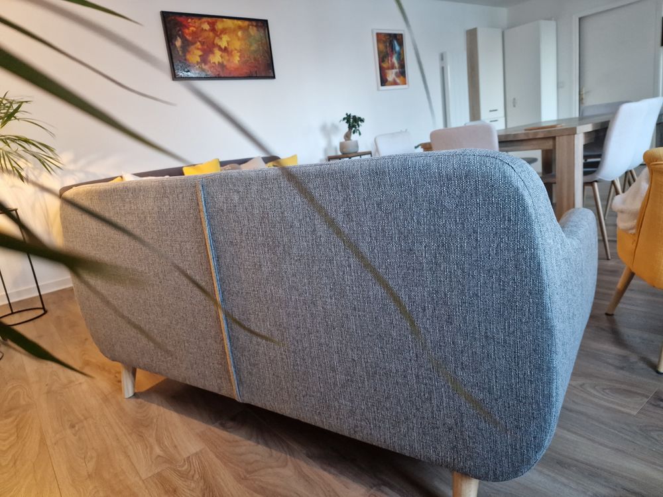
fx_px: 441
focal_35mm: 23
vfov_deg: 58.9
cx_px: 332
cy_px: 248
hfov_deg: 73.9
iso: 125
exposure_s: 1/100
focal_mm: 6.4
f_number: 1.8
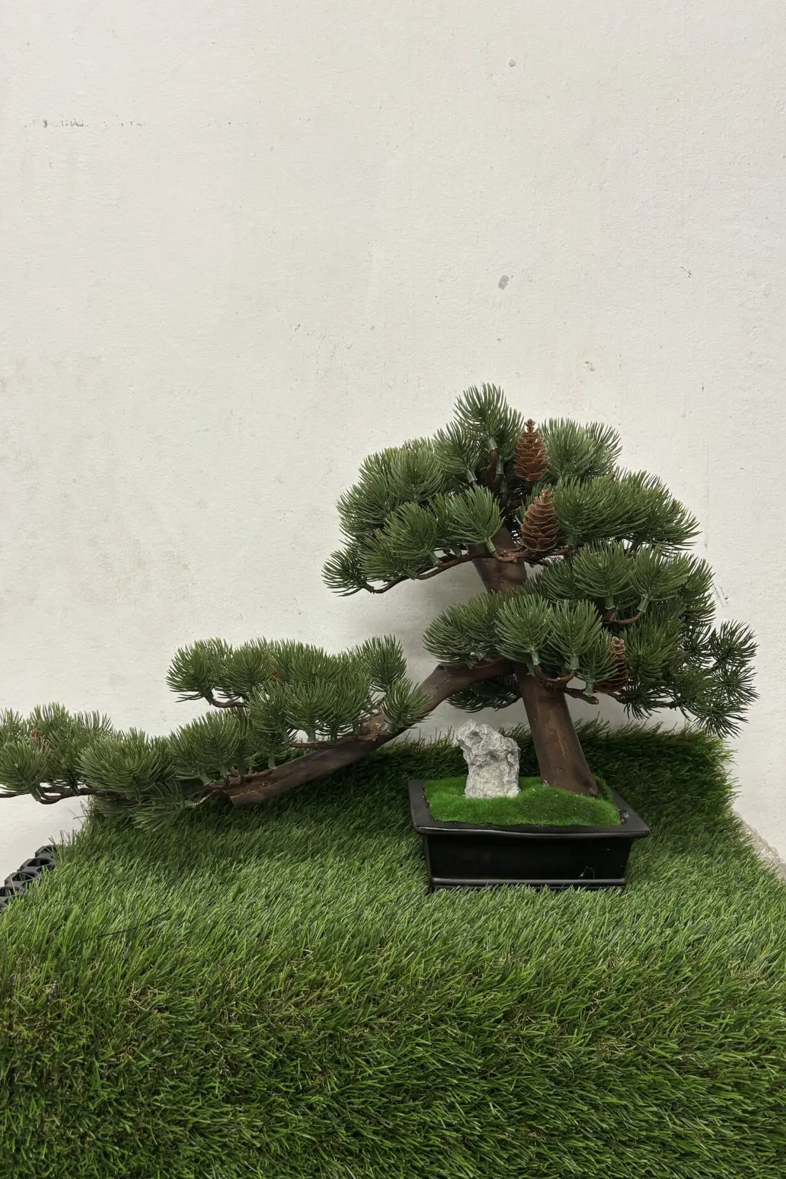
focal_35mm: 28
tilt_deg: -3.3
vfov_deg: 65.5
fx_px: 917
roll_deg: -0.9
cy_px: 594
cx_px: 362
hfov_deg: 46.4
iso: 100
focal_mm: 5.96
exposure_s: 1/50
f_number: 1.6
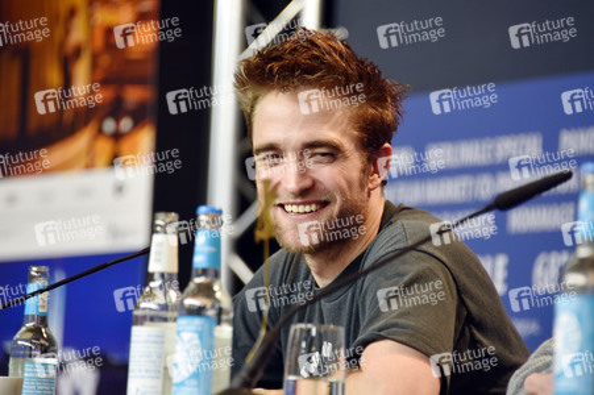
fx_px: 4946
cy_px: 198
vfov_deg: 4.6
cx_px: 297
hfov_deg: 6.9
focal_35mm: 300
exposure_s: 1/125
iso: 800
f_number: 5.6
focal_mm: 300
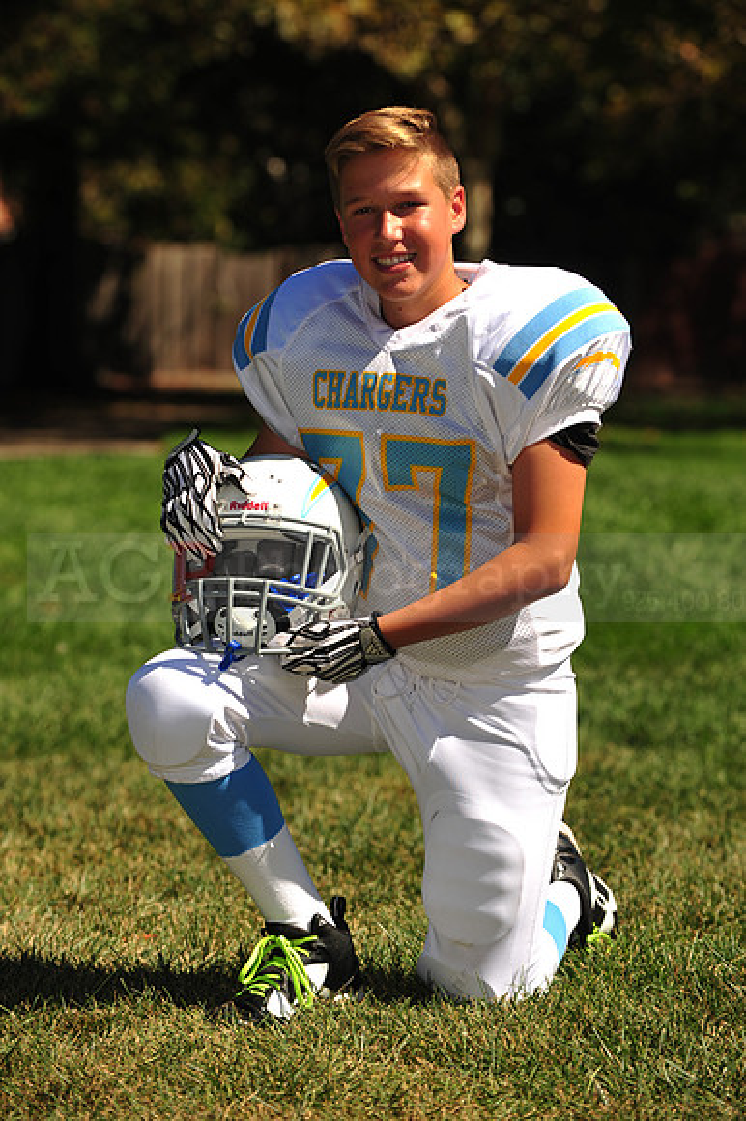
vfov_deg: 15.2
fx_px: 4201
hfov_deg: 10.1
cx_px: 373
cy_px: 560
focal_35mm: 135
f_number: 5
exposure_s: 1/1000
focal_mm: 135
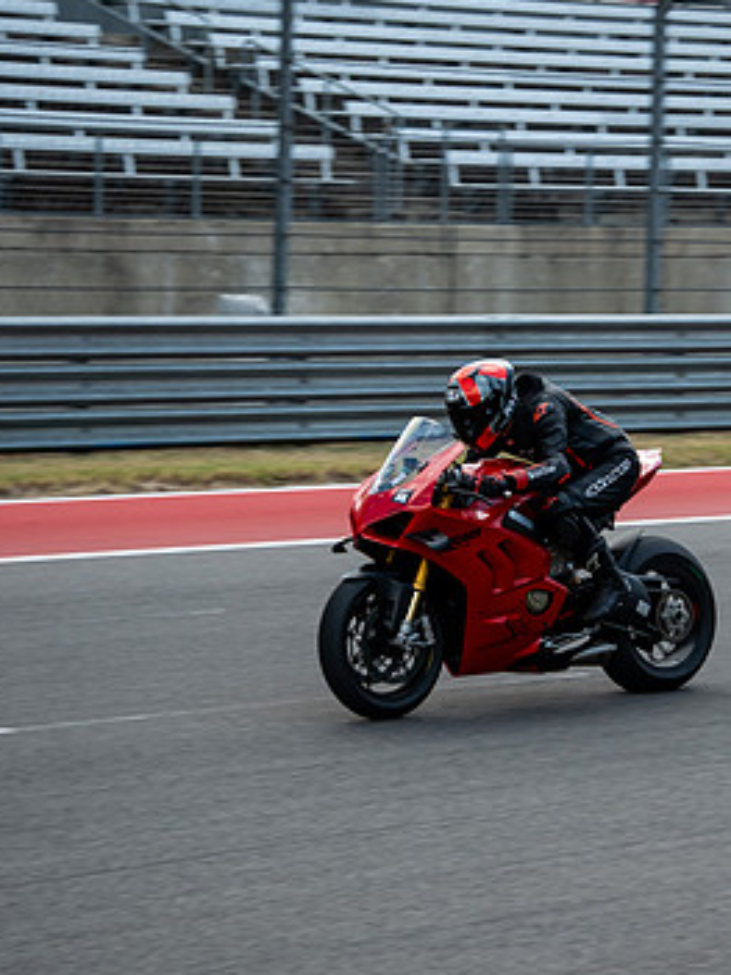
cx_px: 586
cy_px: 496
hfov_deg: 11.2
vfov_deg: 14.9
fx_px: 3719
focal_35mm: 132
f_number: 2.8
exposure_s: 1/1000
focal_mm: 55
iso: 200
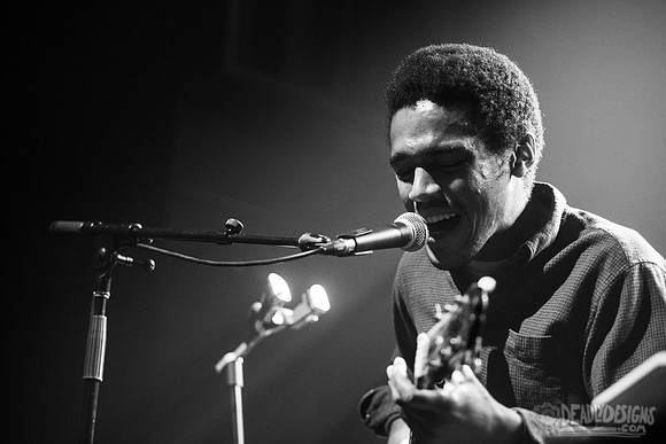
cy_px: 222
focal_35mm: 110
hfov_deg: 18.6
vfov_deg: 12.5
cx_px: 333
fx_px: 2035
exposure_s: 1/125
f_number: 3.2
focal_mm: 110
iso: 2500
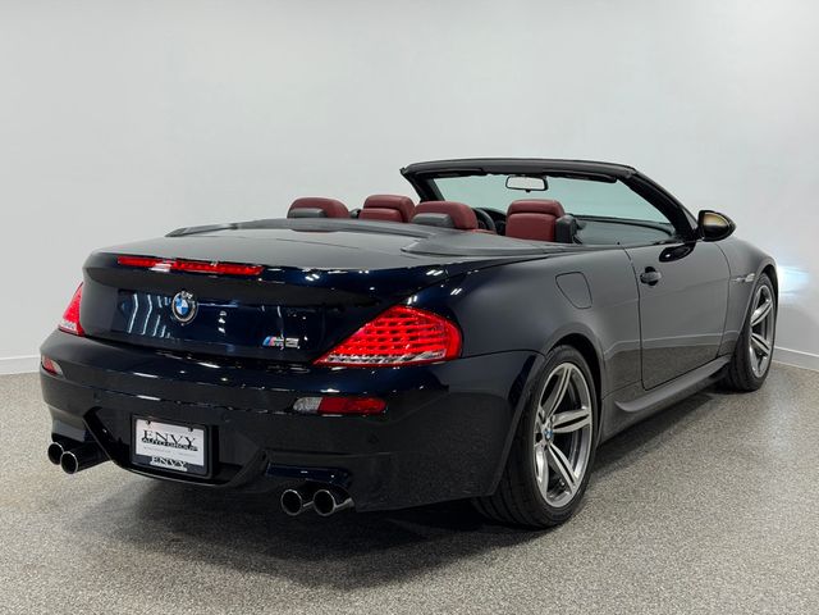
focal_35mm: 48
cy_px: 308
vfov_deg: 30.3
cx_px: 410
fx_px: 1136
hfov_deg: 39.7
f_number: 1.78
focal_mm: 6.76
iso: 50
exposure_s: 1/177
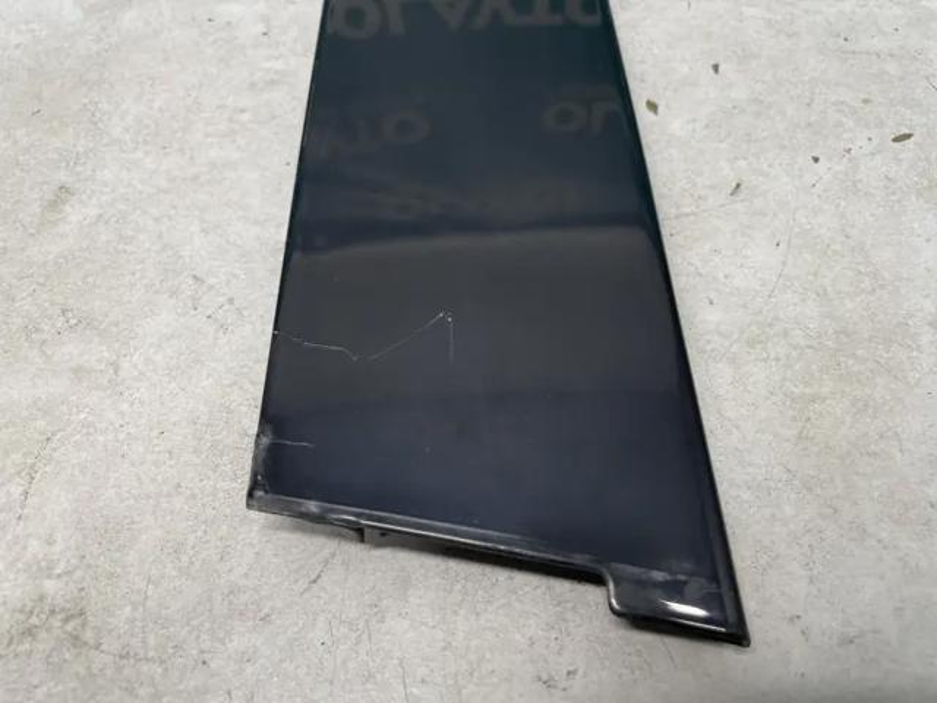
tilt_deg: -56.2
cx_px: 468
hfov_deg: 67.3
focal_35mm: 26
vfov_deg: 53.1
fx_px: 704
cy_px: 352
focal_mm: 4.2
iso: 100
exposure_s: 1/100
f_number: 1.6
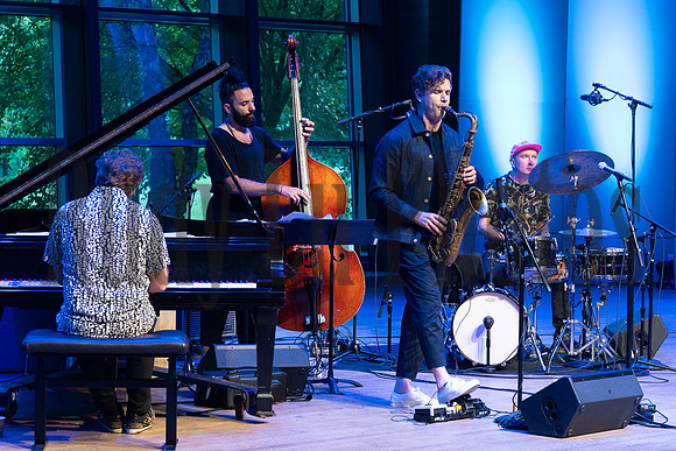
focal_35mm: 105
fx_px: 1972
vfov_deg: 13.0
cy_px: 226
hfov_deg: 19.5
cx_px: 338
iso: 1600
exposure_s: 1/80
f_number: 5.6
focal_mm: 70
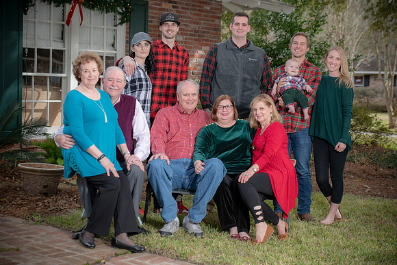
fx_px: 827
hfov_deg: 27.0
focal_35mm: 75
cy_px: 132
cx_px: 198
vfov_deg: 18.2
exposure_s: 1/250
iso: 320
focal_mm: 75
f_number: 5.6
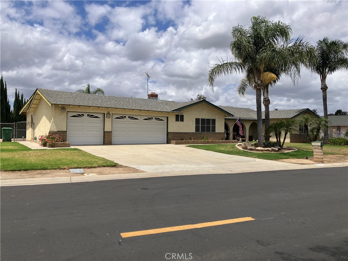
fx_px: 281
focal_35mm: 28
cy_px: 130
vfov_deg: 49.7
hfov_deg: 63.4
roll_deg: -0.5
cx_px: 174
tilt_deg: +1.6
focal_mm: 3.99
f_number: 1.8
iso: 32
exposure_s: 1/3472
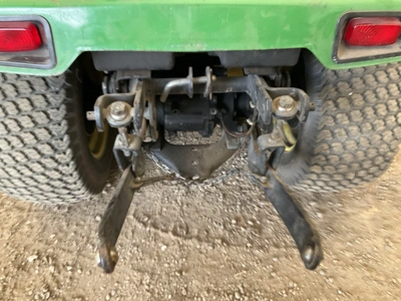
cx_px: 200
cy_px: 150
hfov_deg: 61.7
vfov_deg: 48.2
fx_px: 336
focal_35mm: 29
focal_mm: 3
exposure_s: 1/61
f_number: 1.8
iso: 64
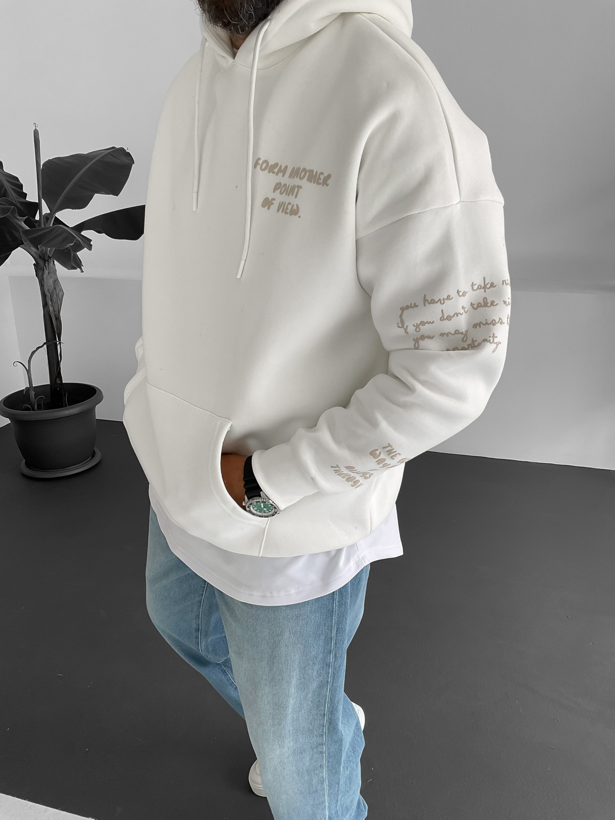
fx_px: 687
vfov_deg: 61.7
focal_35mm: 29
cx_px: 308
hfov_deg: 48.2
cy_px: 410
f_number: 1.8
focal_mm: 3
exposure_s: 1/120
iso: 32
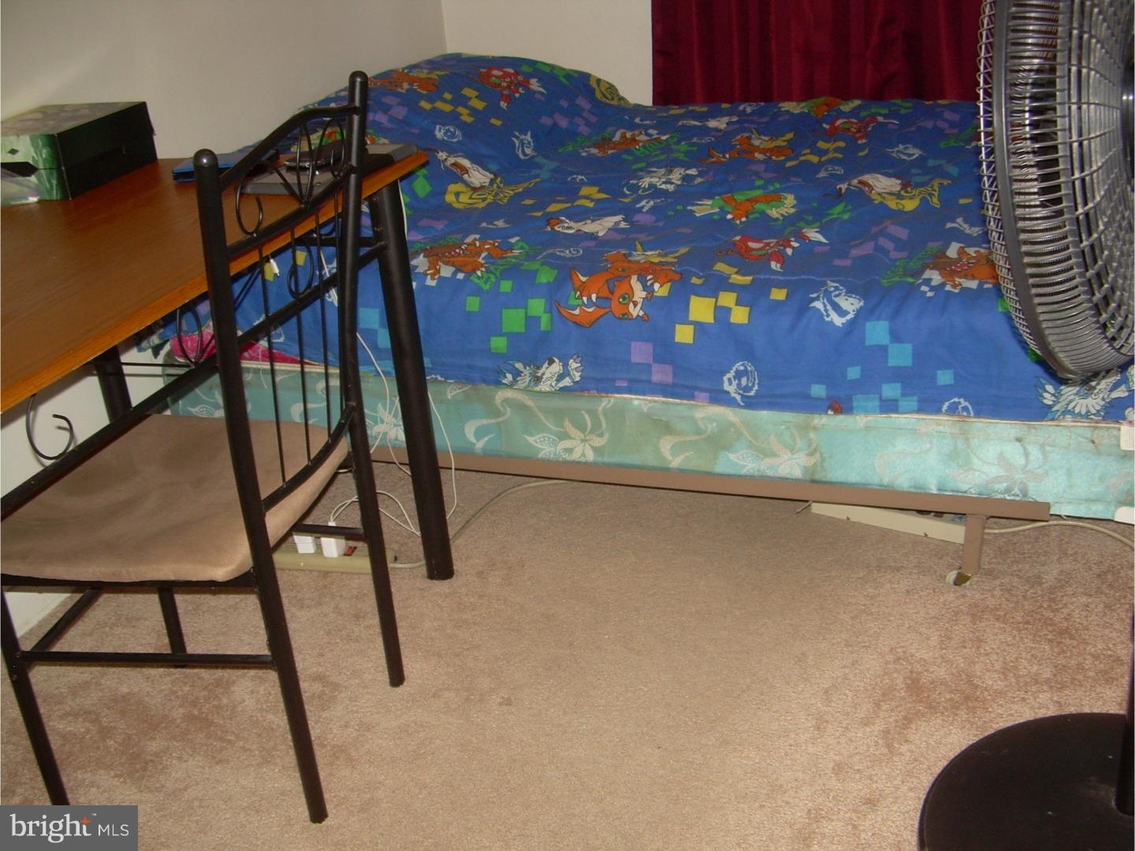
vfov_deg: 37.7
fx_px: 1246
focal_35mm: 38
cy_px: 426
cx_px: 568
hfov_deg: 49.0
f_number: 2.8
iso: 92
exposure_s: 1/60
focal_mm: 6.3
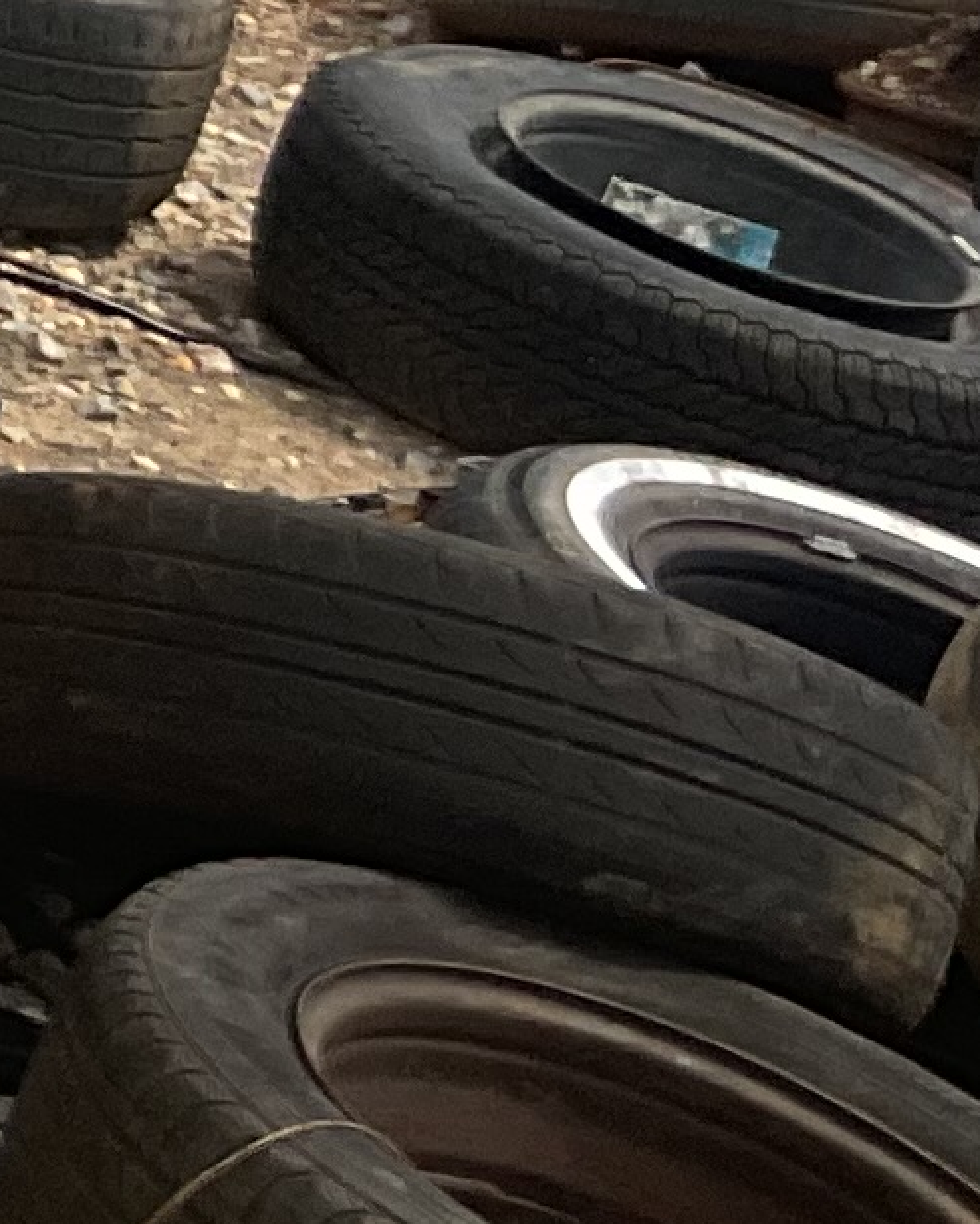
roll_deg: -13.3
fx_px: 6704
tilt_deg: -10.7
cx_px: -2164
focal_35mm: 185
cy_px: -512
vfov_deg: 10.2
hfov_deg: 7.2
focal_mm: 3
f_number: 1.8
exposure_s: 1/2227
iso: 16
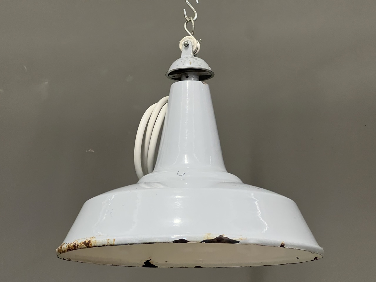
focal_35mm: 77
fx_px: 836
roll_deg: -1.8
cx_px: 188
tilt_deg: +11.6
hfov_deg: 25.3
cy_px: 141
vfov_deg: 19.1
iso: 640
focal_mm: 9
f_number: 2.8
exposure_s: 1/34
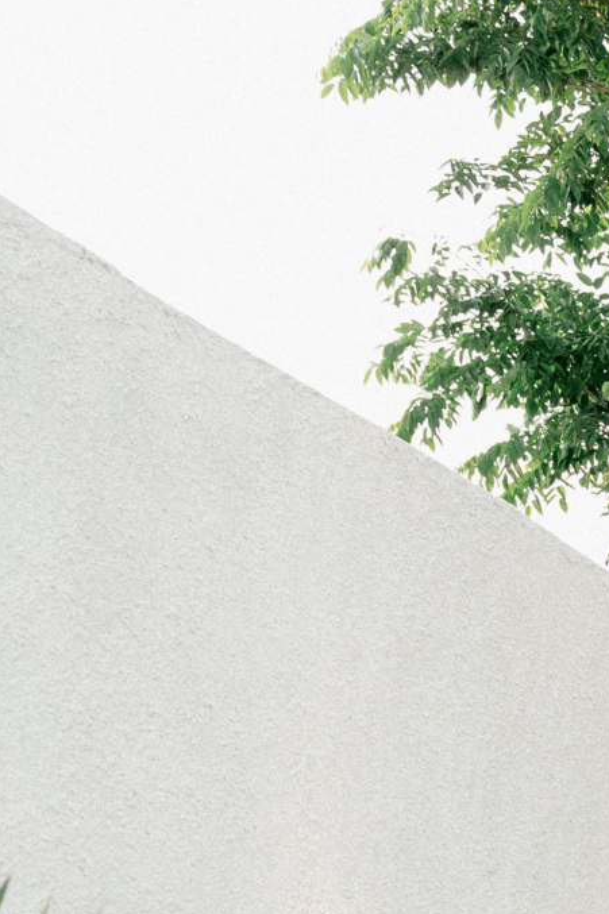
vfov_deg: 23.2
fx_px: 2209
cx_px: 1150
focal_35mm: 87
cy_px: 682
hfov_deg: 13.7
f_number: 4
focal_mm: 23
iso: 800
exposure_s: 1/250
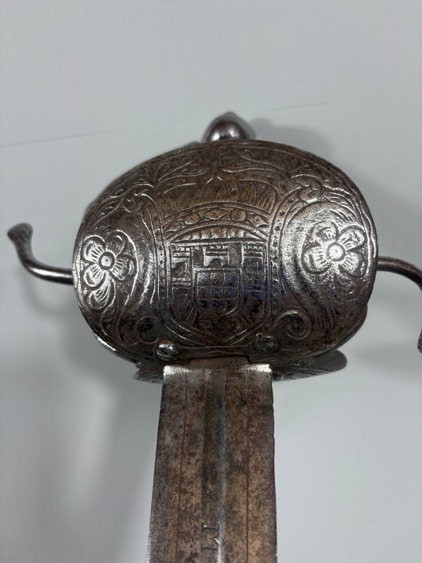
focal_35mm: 26
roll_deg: +4.8
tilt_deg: -6.6
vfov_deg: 67.3
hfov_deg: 53.1
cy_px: 282
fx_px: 423
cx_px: 211
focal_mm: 5.96
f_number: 1.6
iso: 50
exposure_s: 1/104
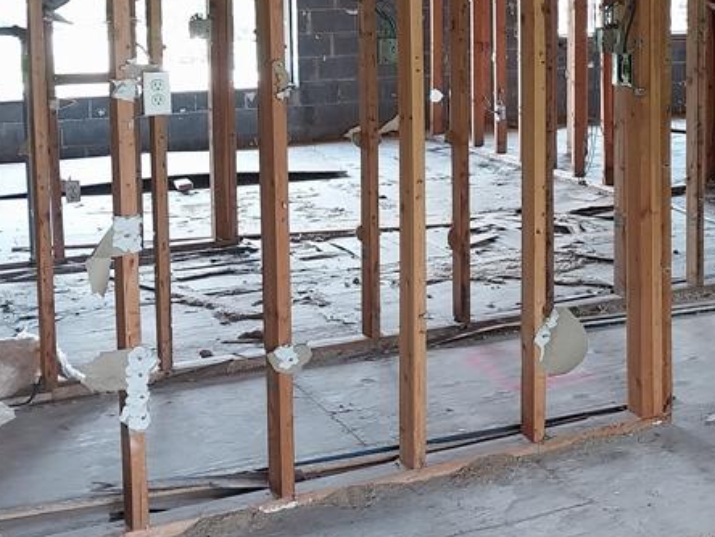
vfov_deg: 23.9
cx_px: 583
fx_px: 1239
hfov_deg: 31.3
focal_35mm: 60
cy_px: 81
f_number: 1.8
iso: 125
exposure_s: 1/60
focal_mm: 4
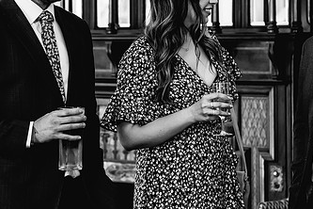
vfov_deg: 8.2
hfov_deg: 12.3
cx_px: 190
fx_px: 1452
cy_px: 39
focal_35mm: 167
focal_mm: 96
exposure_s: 1/160
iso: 800
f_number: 5
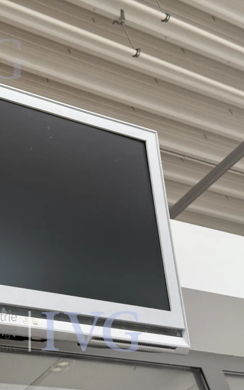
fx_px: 724
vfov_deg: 30.2
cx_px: -15
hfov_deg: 18.5
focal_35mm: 68
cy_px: 195
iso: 50
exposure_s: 1/121
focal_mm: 6.76
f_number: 1.78
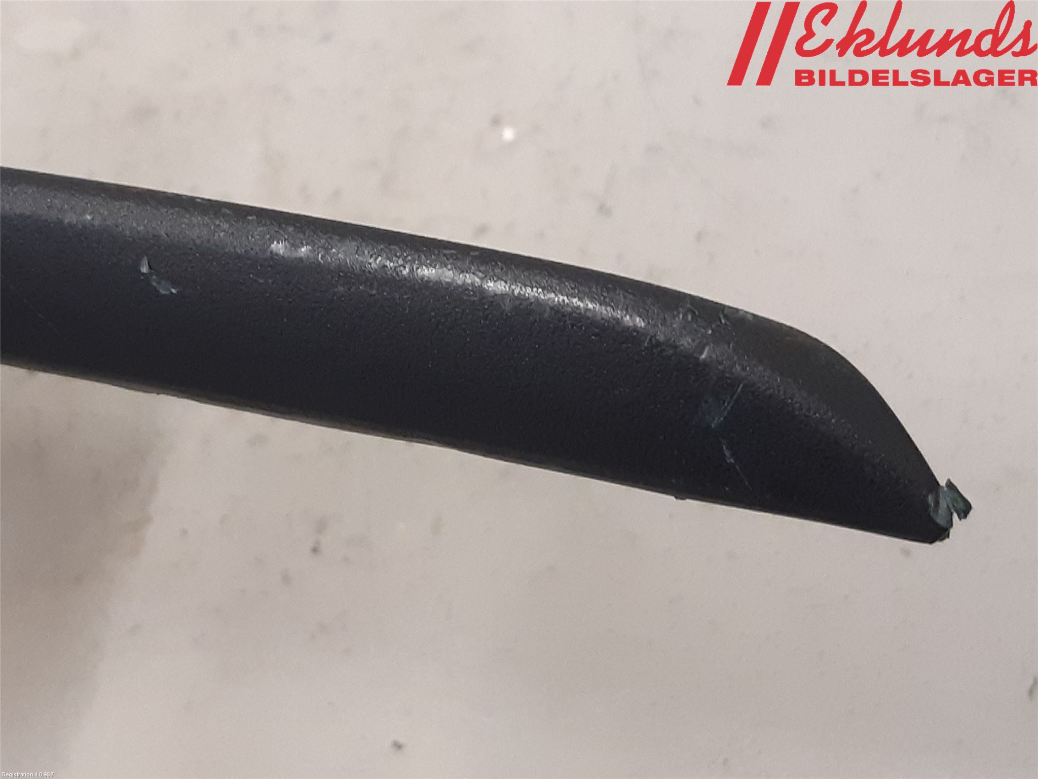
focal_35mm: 26
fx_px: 780
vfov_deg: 53.1
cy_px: 390
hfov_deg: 67.3
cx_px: 519
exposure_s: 1/50
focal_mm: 3.93
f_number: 1.7
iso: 250
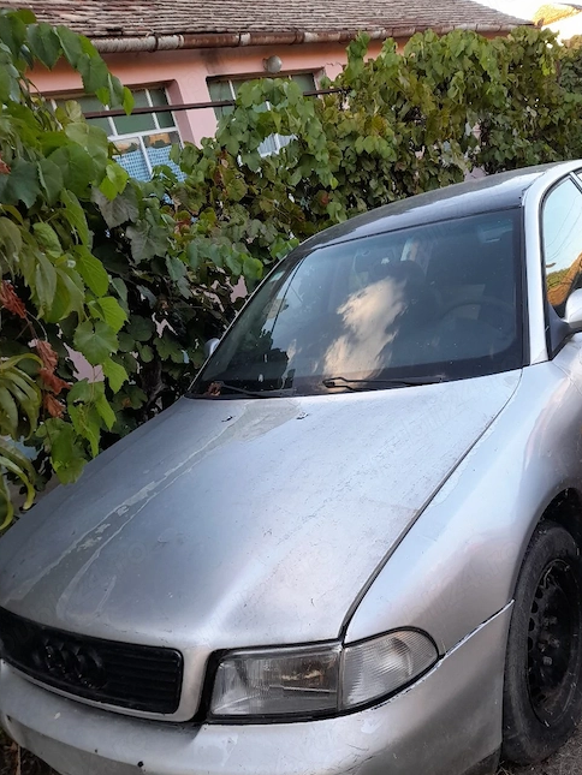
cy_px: 440
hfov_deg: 45.4
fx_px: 695
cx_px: 304
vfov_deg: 58.1
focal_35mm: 31
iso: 32
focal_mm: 4.6
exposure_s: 1/100
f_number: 2
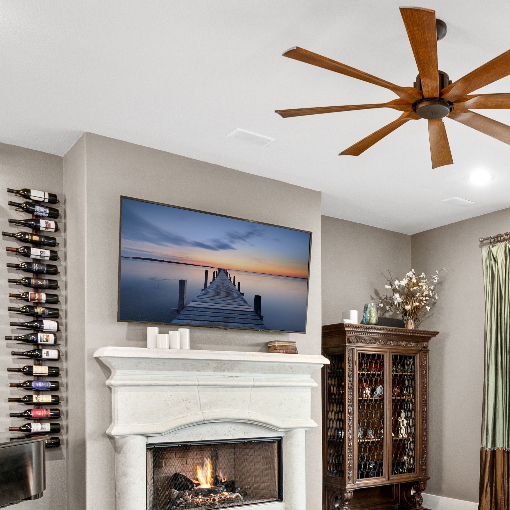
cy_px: 398
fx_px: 600
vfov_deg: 44.1
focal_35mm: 36
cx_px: 426
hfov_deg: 43.3
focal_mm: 16
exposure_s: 1/2.5
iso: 320
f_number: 7.1
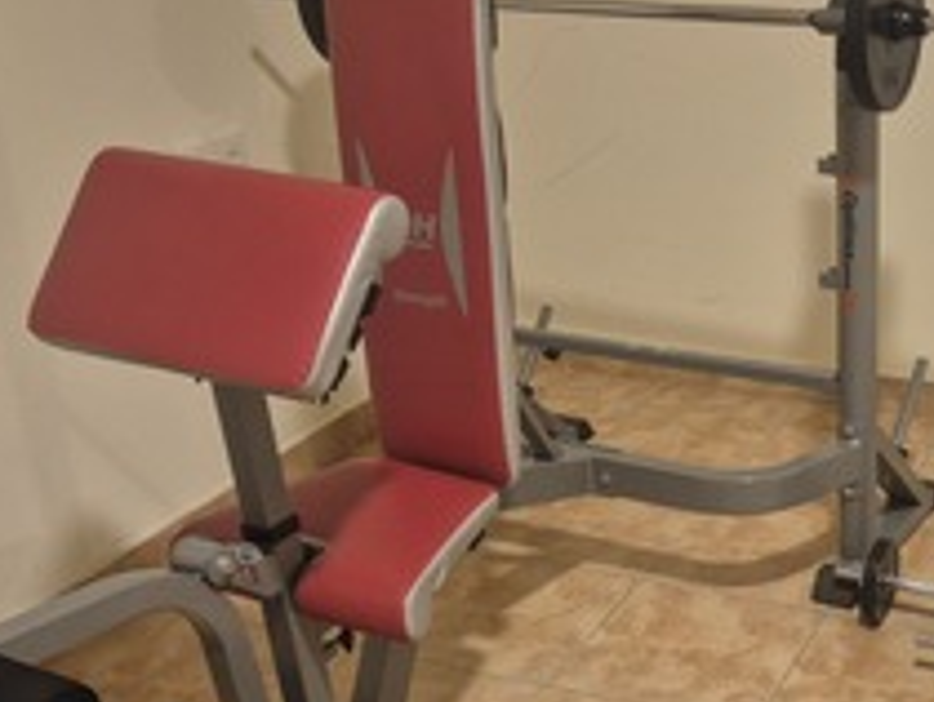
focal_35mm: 50
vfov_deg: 28.8
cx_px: 772
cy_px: 509
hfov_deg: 36.6
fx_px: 1351
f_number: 1.8
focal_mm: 5.4
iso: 640
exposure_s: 1/60
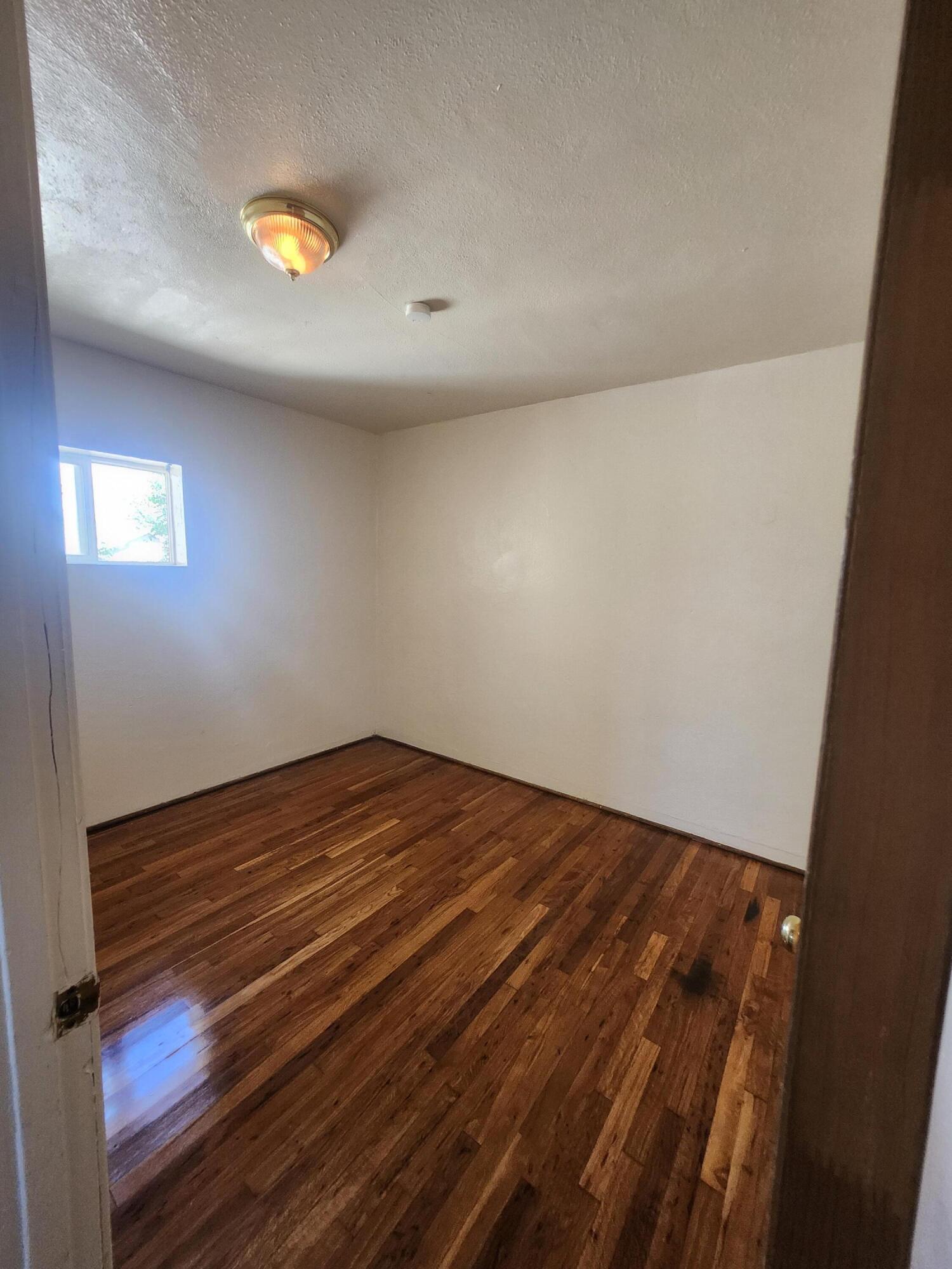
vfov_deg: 106.2
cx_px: 476
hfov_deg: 89.9
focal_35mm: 13
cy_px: 634
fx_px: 477
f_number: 2.2
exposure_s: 1/60
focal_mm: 1.74
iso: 320
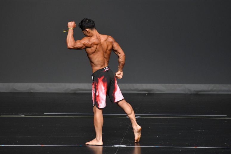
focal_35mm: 345
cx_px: 116
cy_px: 77
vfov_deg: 4.0
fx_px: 2213
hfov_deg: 6.0
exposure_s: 1/400
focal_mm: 230
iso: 2000
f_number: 5.6
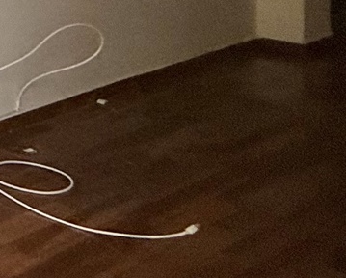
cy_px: -154
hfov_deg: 13.9
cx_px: -547
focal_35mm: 73
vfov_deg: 18.3
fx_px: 748
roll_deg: +0.6
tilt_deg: -2.7
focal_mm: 2.22
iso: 64
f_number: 2.2
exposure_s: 1/99
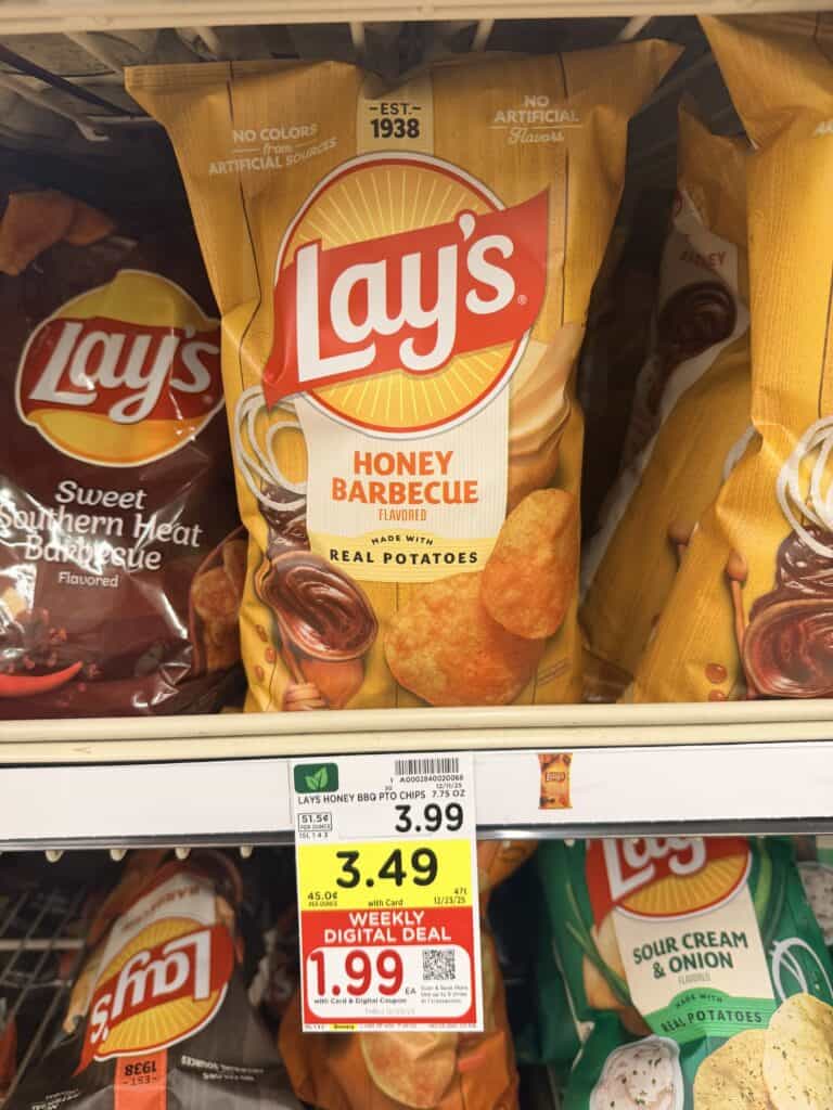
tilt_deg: -18.2
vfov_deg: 71.6
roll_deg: +1.5
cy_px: 555
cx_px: 416
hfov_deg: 56.8
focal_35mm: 24
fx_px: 770
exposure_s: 1/64
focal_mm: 6.76
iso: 160
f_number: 1.78
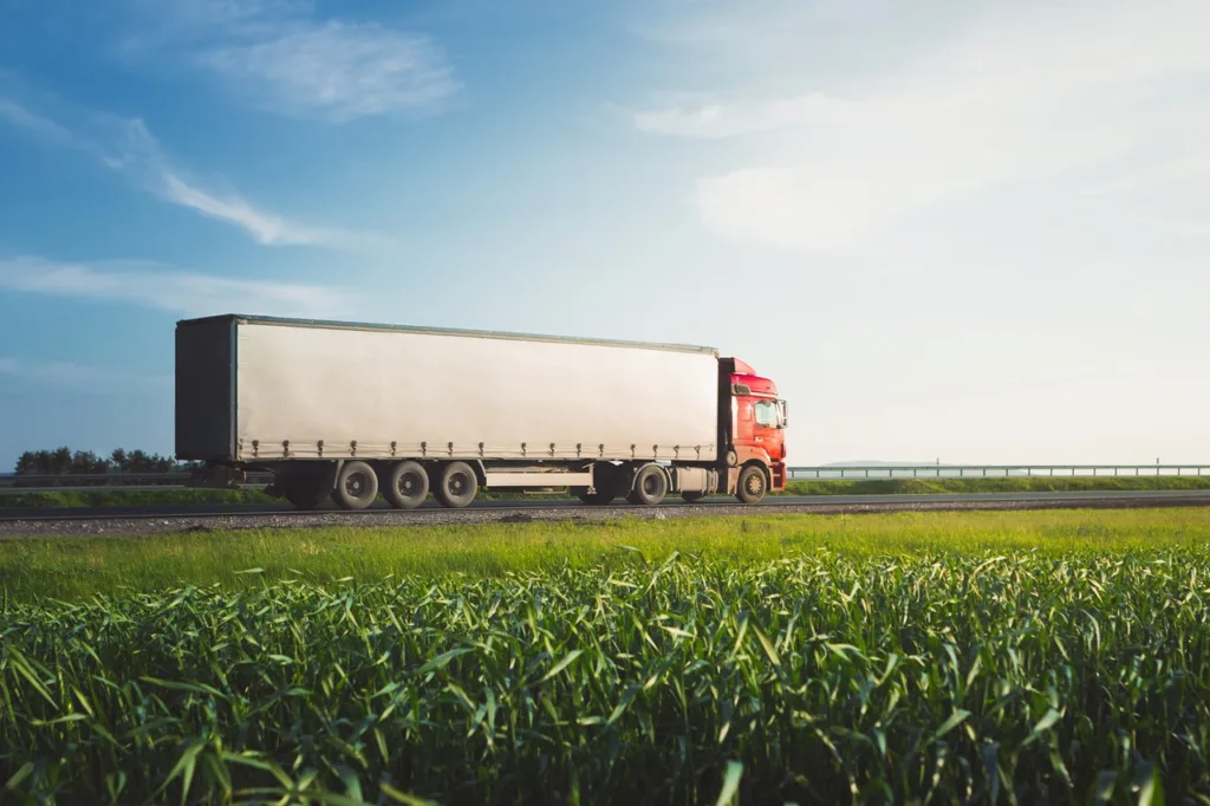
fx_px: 1210
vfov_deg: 36.8
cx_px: 605
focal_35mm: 36
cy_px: 403
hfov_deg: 53.1
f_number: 5.6
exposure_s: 1/800
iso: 400
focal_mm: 24
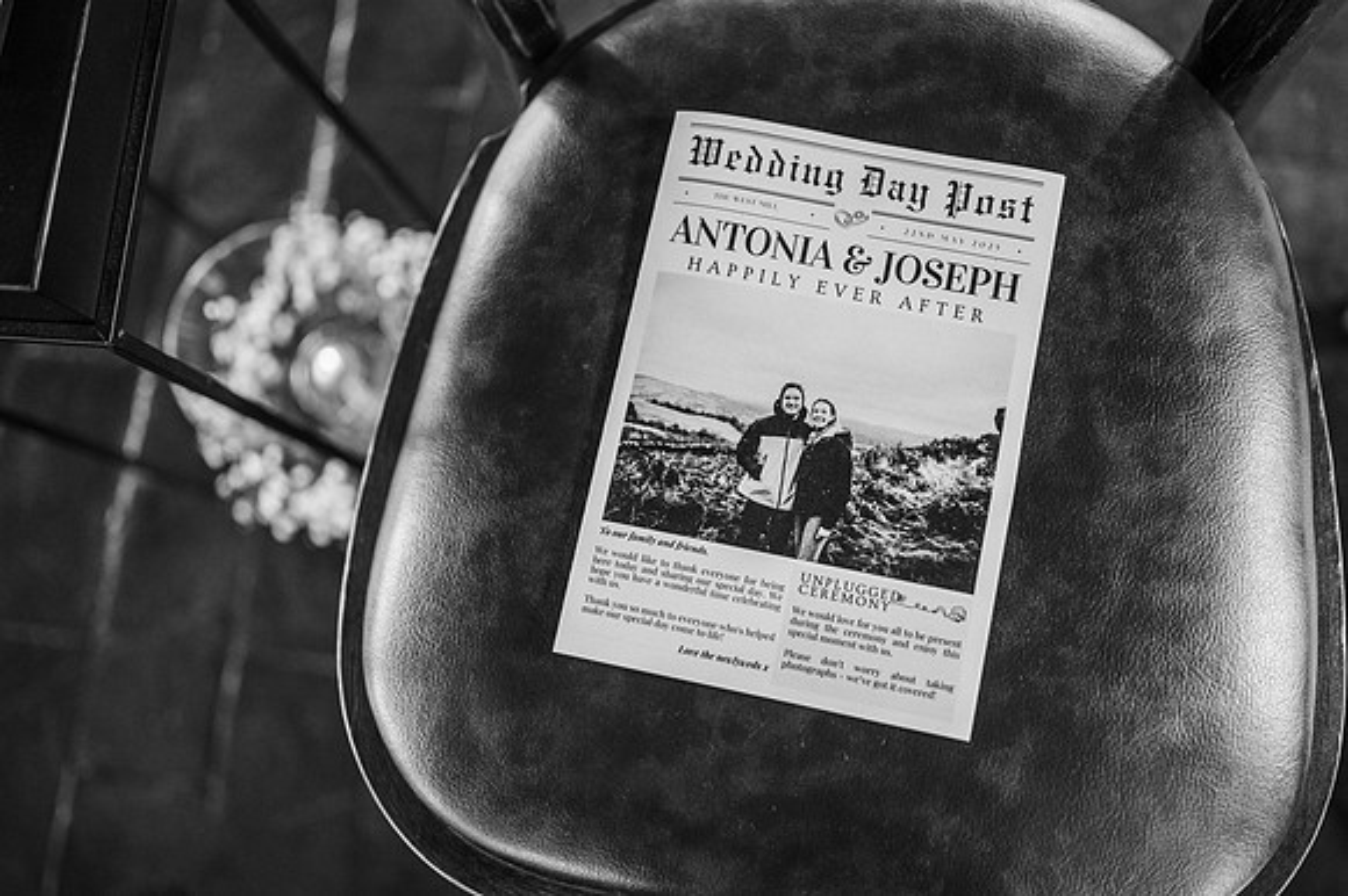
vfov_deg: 37.8
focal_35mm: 35
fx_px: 1310
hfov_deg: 54.5
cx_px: 674
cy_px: 448
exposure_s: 1/200
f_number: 1.8
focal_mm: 35
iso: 640
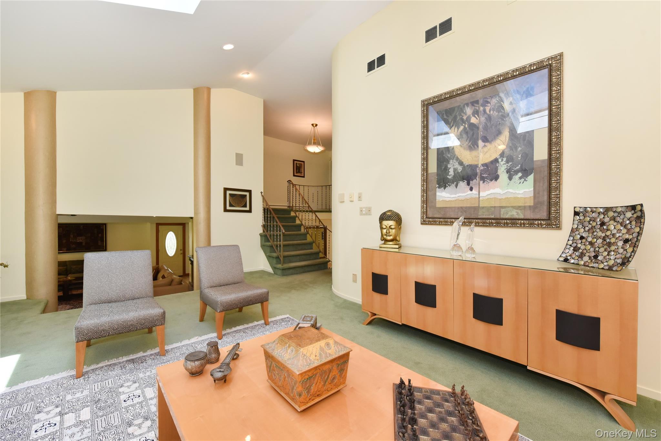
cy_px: 220
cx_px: 330
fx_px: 257
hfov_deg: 104.2
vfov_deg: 81.2
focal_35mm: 14
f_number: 8
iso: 1600
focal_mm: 14
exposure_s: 1/160
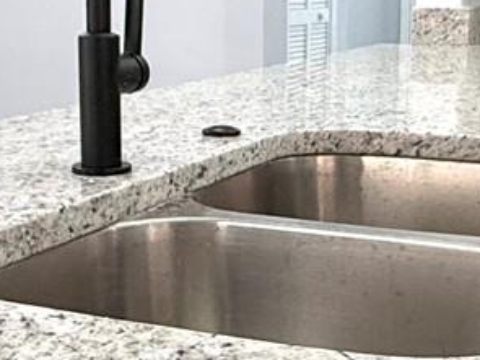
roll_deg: +1.2
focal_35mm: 76
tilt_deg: -10.5
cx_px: 241
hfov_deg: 25.7
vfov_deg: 19.4
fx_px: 1053
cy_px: 178
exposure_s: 1/120
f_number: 2.2
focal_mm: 2.22
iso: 250
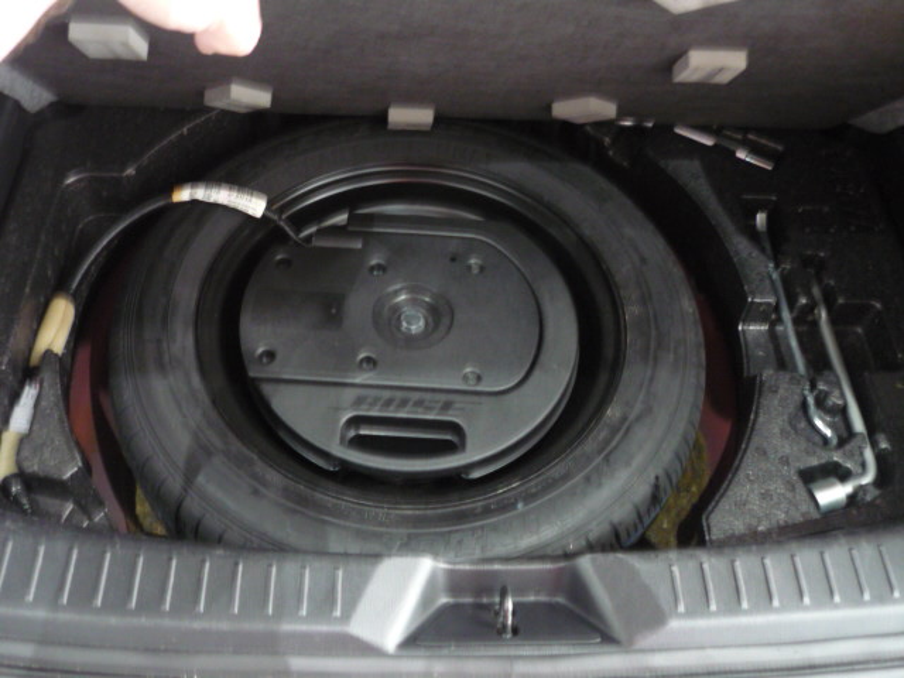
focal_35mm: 33
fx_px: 862
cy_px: 339
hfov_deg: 55.4
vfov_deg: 42.9
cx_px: 452
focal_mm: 5.5
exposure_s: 1/8
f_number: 2.8
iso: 400
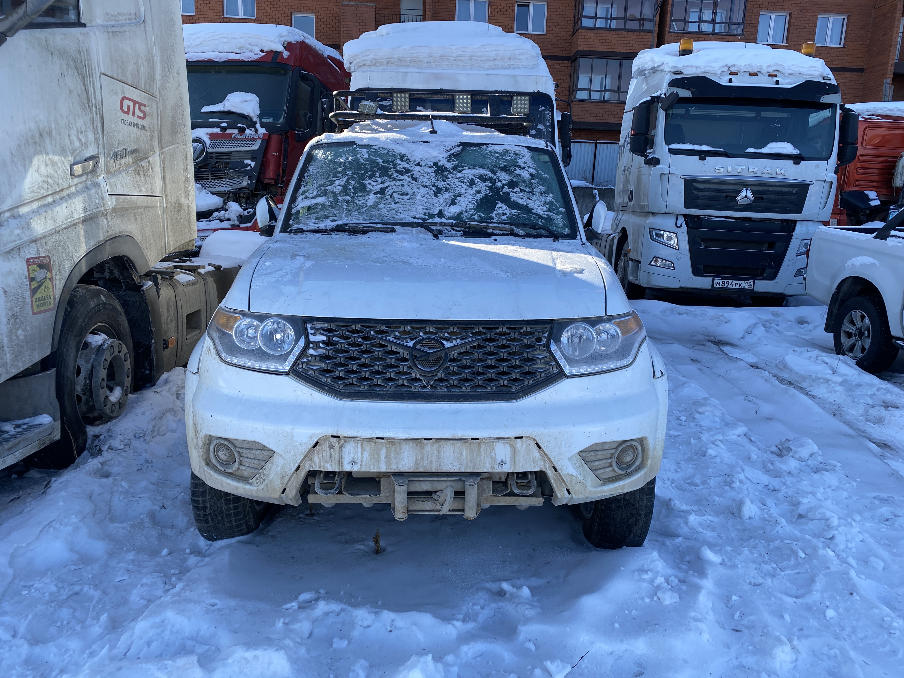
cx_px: 452
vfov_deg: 53.1
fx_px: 679
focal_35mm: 26
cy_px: 339
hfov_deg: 67.3
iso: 32
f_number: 1.8
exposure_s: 1/973
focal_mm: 4.25
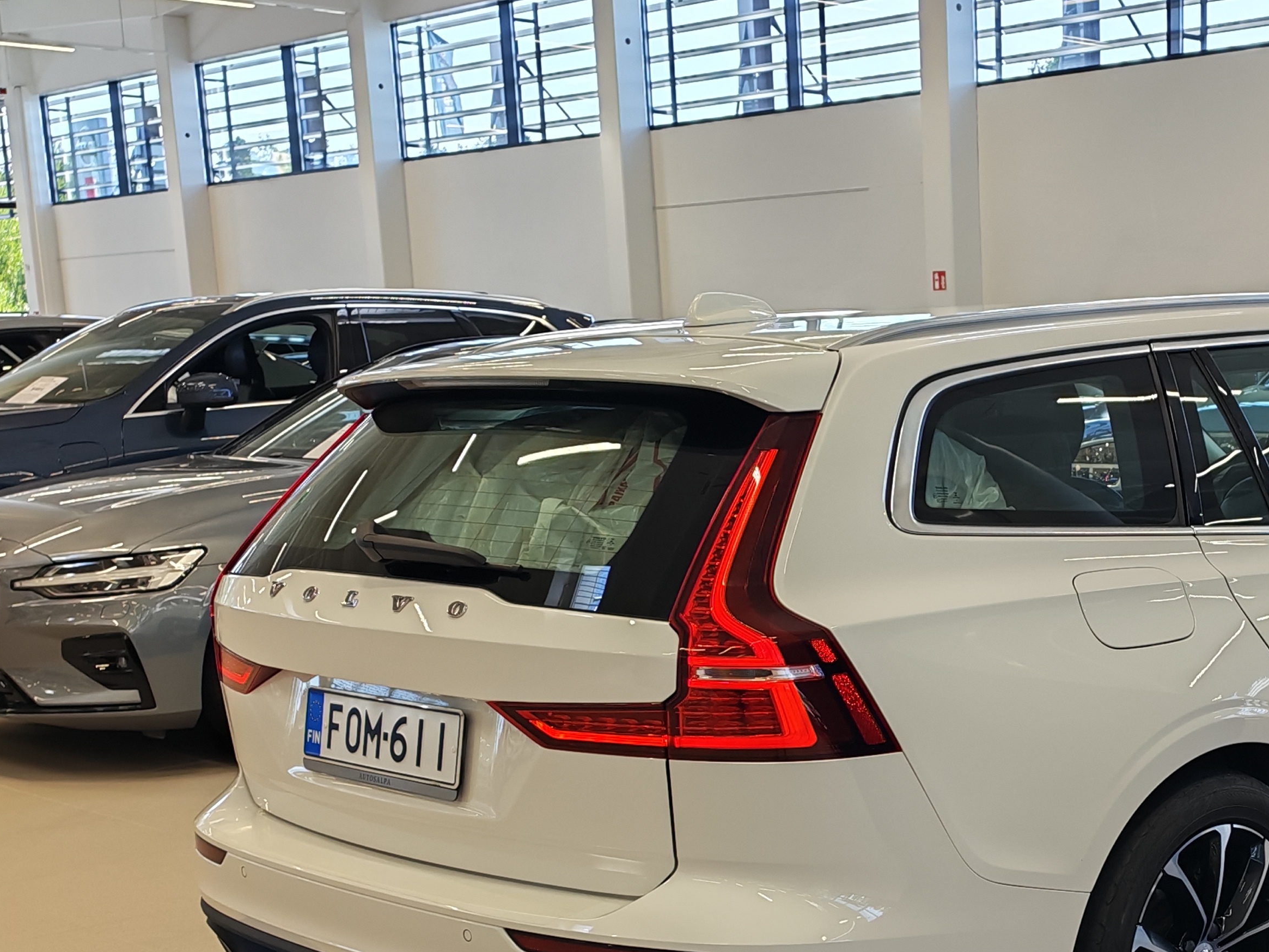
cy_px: 784
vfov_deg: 24.8
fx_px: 2126
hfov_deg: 32.0
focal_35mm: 58
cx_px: 1075
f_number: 1.9
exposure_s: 1/100
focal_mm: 6.12
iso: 85
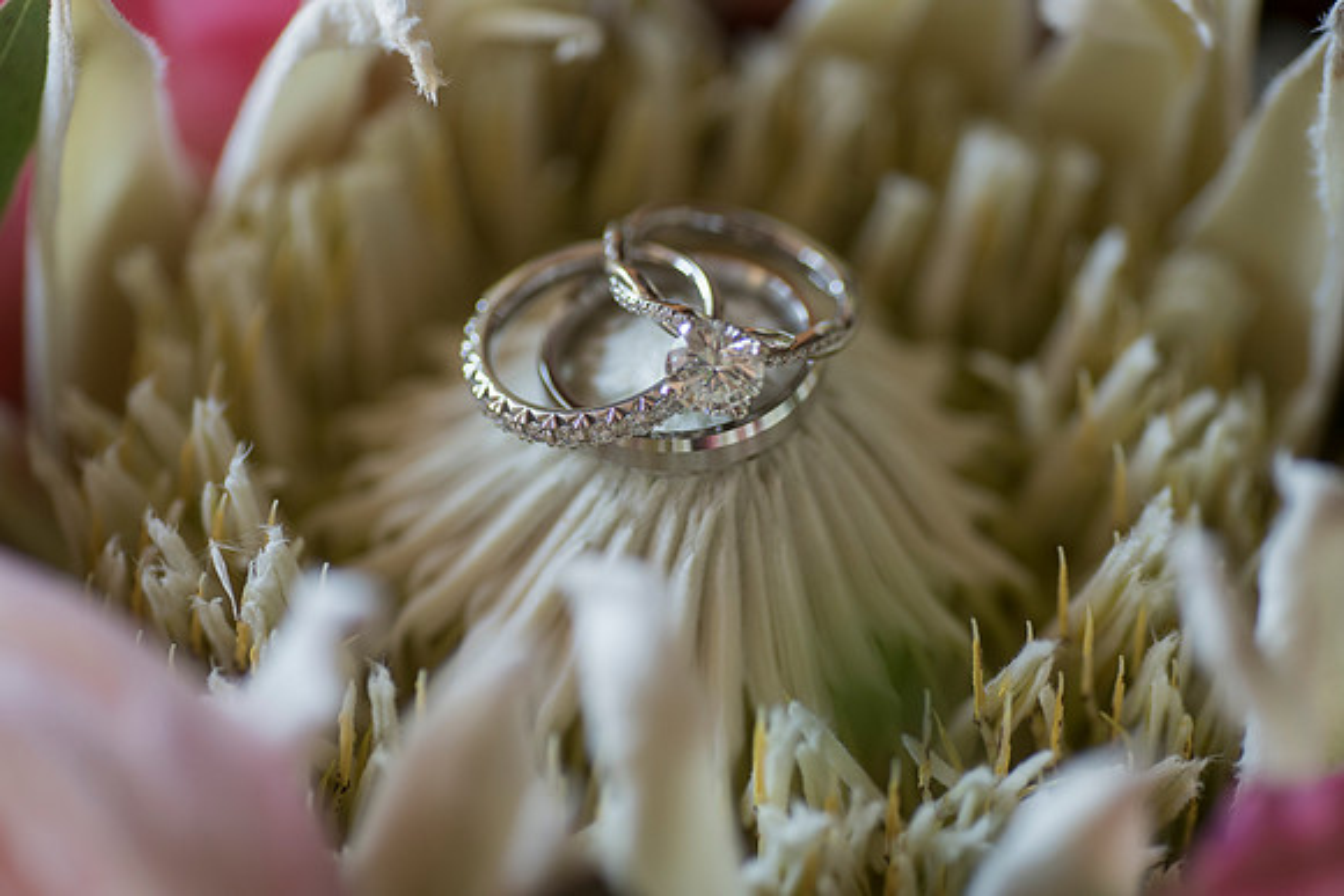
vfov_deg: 15.2
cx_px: 672
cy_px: 448
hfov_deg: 22.6
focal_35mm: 90
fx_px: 3361
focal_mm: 90
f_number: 4
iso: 800
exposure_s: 1/320
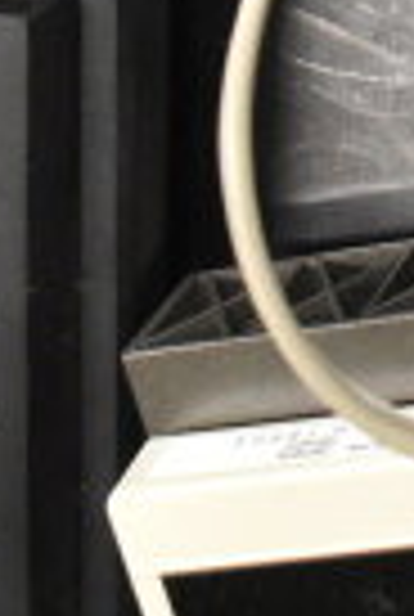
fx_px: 3776
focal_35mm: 220
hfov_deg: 6.0
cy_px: -924
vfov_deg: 8.4
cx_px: 950
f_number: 3.8
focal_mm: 22
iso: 2200
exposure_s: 1/30
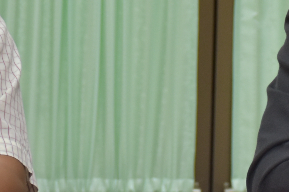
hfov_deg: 6.7
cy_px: -64
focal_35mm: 305
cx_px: 108
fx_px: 2450
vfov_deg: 4.5
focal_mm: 45
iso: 560
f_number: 4.5
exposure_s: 1/60
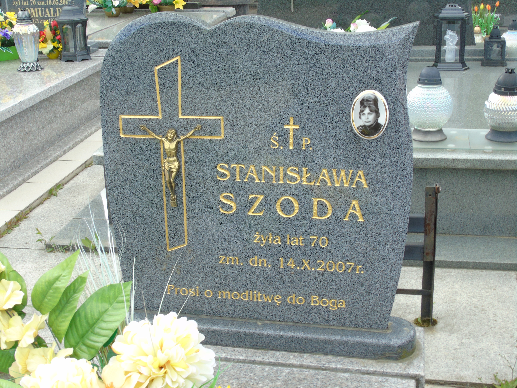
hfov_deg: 35.5
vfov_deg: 27.0
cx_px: 258
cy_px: 194
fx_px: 807
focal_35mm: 54
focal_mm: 9.6
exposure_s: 1/30
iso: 80
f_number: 8
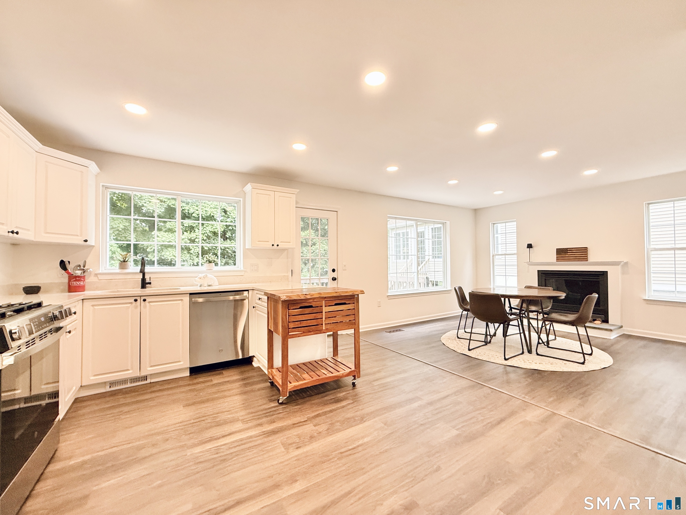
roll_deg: -0.6
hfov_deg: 102.1
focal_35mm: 14
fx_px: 277
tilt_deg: +0.9
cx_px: 343
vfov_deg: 85.7
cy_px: 258
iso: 250
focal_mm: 2.22
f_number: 2.2
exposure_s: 1/99
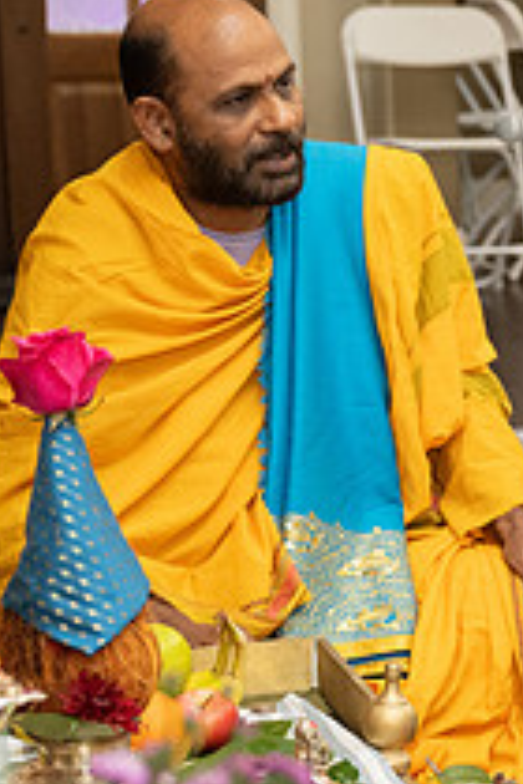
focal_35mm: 118
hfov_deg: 10.8
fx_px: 2571
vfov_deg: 17.3
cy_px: 450
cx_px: 987
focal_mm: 41
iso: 1000
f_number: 3.5
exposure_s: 1/160
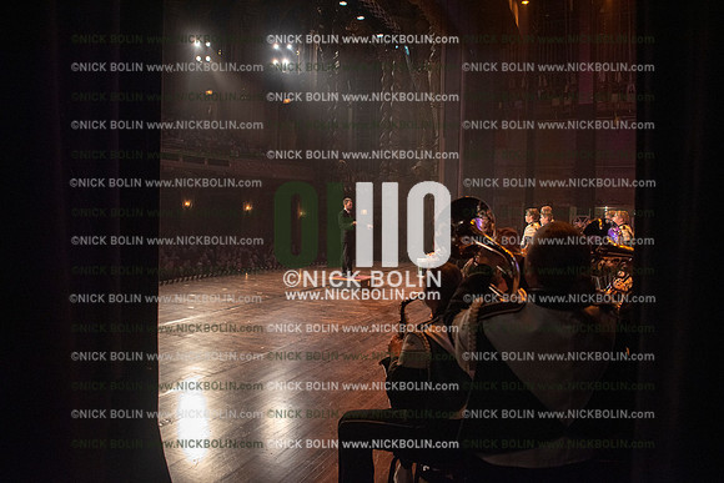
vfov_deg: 53.2
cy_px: 242
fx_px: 483
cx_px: 362
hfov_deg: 73.7
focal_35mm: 24
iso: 2000
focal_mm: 24
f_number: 2.8
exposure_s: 1/200
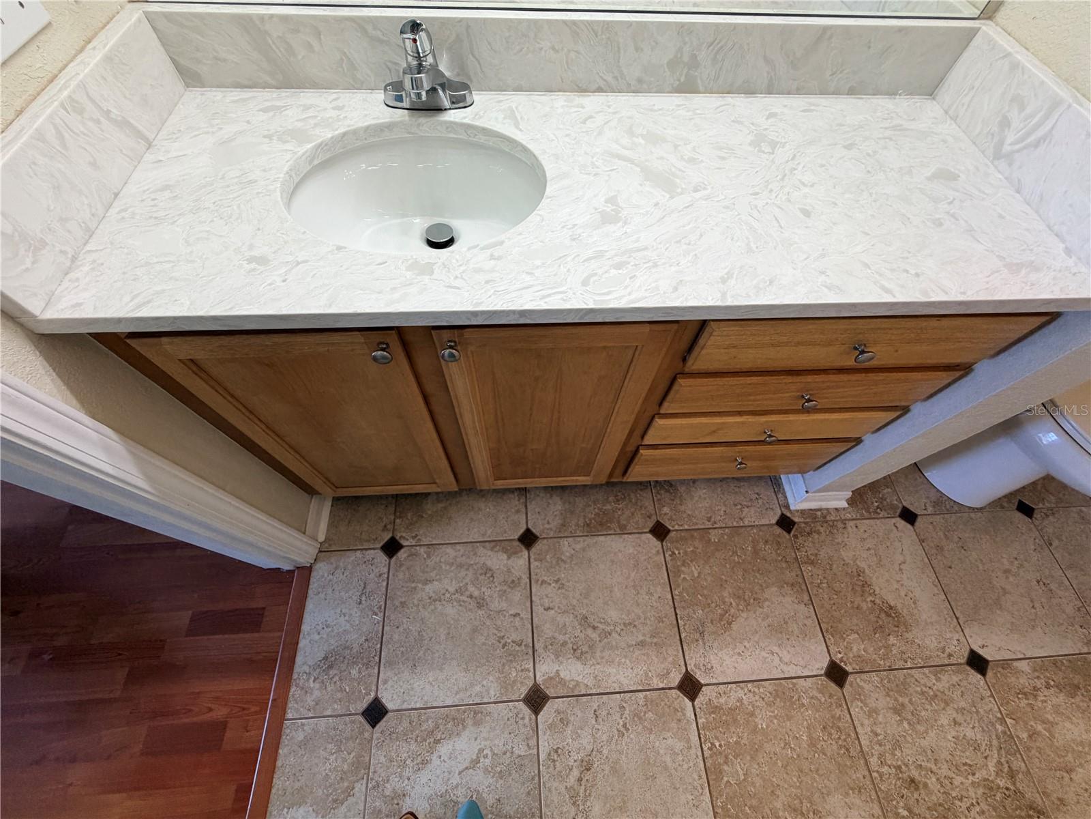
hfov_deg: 102.1
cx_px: 546
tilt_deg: -60.3
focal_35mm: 14
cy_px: 410
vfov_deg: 85.7
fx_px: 441
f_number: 2.2
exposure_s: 1/120
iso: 160
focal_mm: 2.22
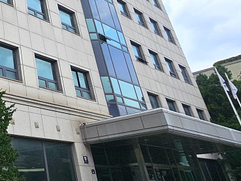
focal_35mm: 38
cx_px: -31
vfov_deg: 36.7
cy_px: 42
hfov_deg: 39.1
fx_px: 265
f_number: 2.2
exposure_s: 1/2210
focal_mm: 2.2
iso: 50
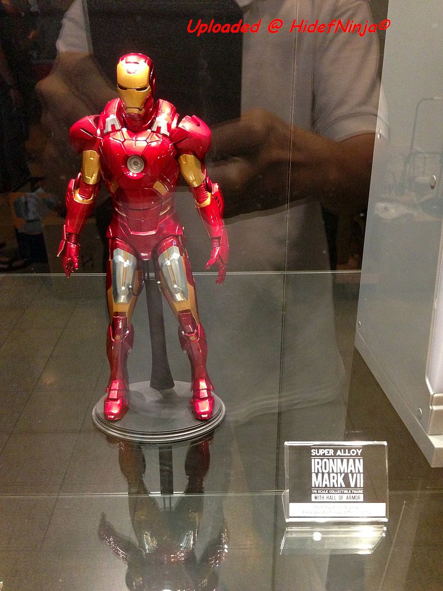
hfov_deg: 42.9
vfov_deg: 55.4
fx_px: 563
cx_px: 222
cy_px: 296
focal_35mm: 33
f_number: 2.4
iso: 400
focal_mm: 4.13
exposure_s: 1/20
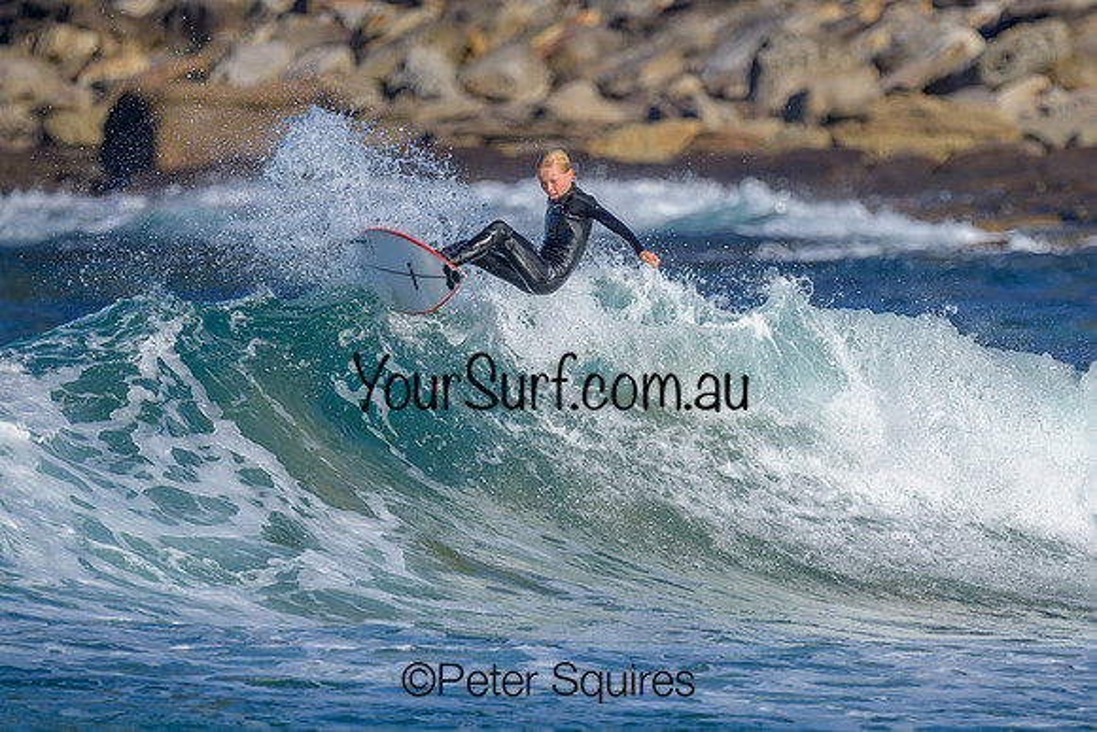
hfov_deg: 1.9
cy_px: 411
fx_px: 33437
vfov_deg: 1.3
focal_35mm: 1097
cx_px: 637
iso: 220
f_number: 6.3
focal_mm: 800
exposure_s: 1/2000
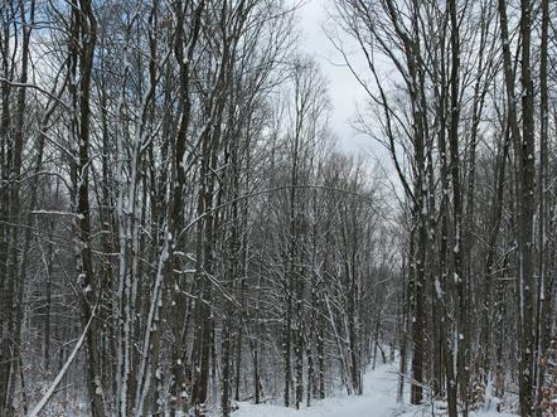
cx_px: 255
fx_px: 788
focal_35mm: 49
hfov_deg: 38.9
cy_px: 317
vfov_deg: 29.1
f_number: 2.8
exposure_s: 1/1250
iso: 100
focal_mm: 8.38
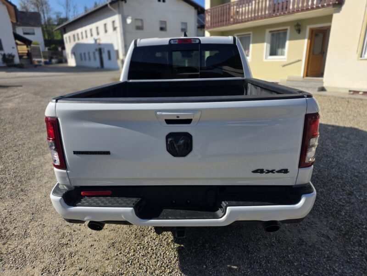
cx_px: 184
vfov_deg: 58.9
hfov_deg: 73.9
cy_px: 138
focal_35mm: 23
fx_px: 244
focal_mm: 6.25
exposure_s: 1/5447
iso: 80
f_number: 1.7
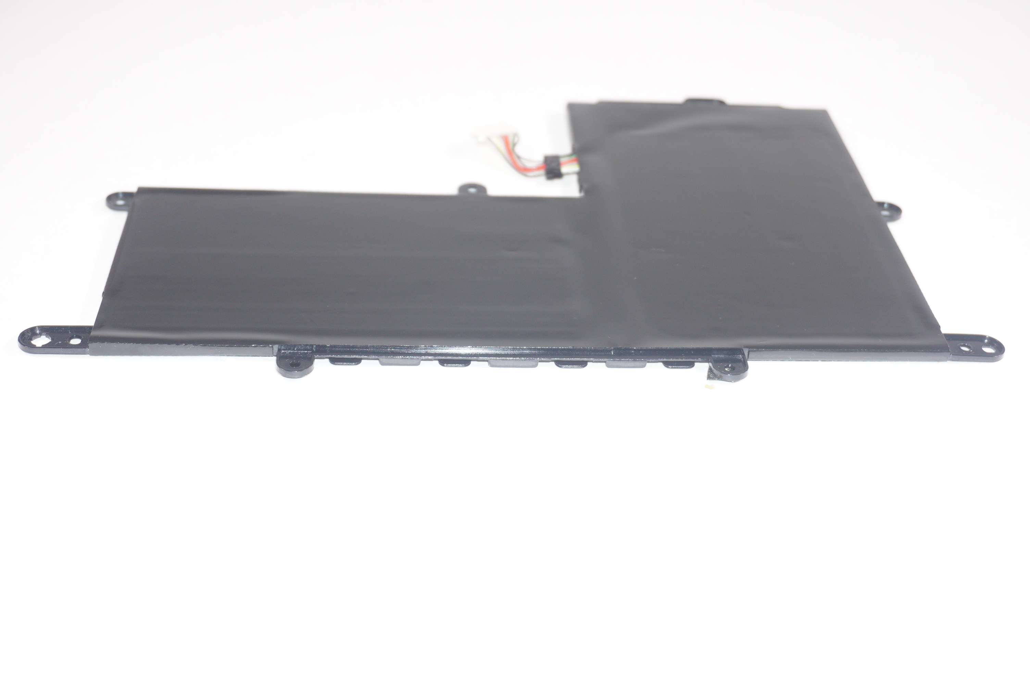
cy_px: 342
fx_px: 1415
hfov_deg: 40.0
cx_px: 515
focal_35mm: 50
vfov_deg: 27.2
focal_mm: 33
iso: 400
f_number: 5.6
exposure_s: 1/160
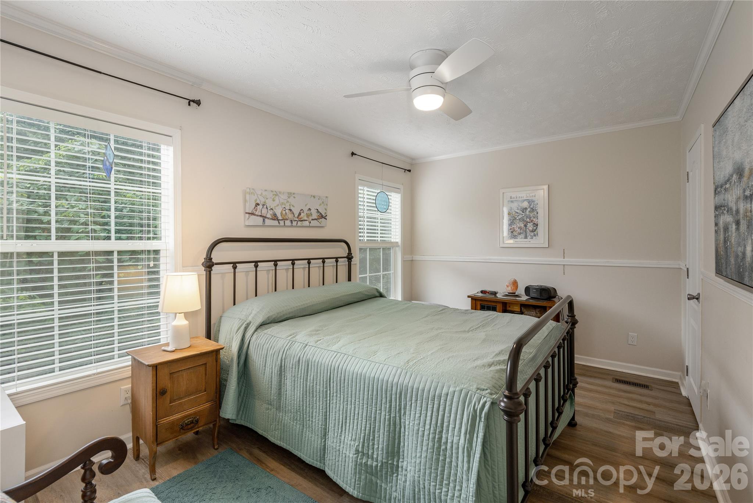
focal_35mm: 16
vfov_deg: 73.8
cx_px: 376
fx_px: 335
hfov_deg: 96.7
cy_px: 252
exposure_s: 1/80
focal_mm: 16
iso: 320
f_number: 7.1
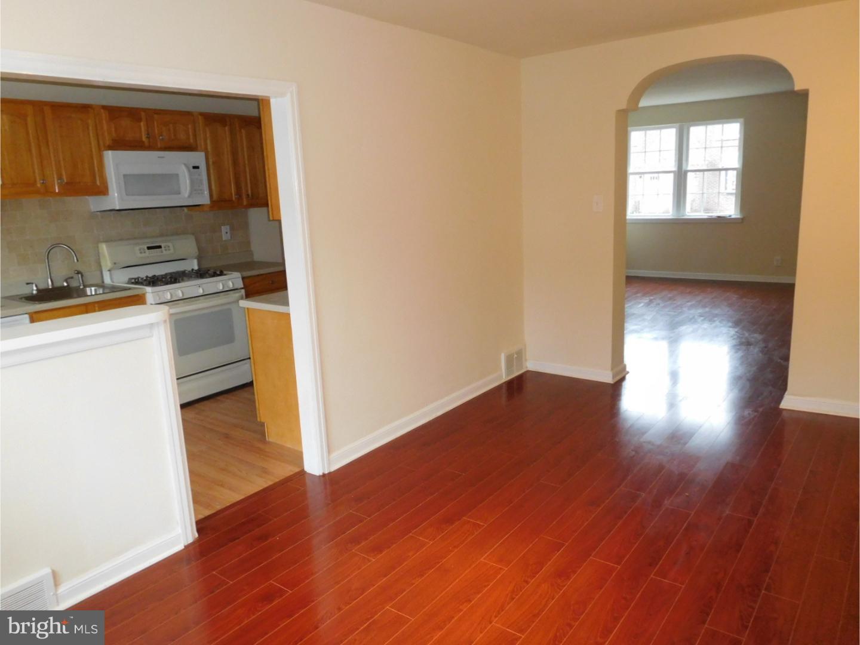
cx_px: 430
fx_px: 621
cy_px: 322
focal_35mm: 25
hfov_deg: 69.4
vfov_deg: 54.9
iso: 400
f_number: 3.4
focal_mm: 4.5
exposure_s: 1/13
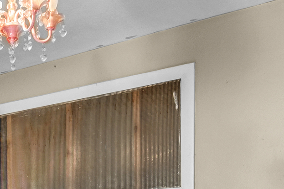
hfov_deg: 24.8
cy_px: 266
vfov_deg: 18.0
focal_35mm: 69
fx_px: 544
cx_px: -100
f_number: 7.1
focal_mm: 14
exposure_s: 1/4
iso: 320
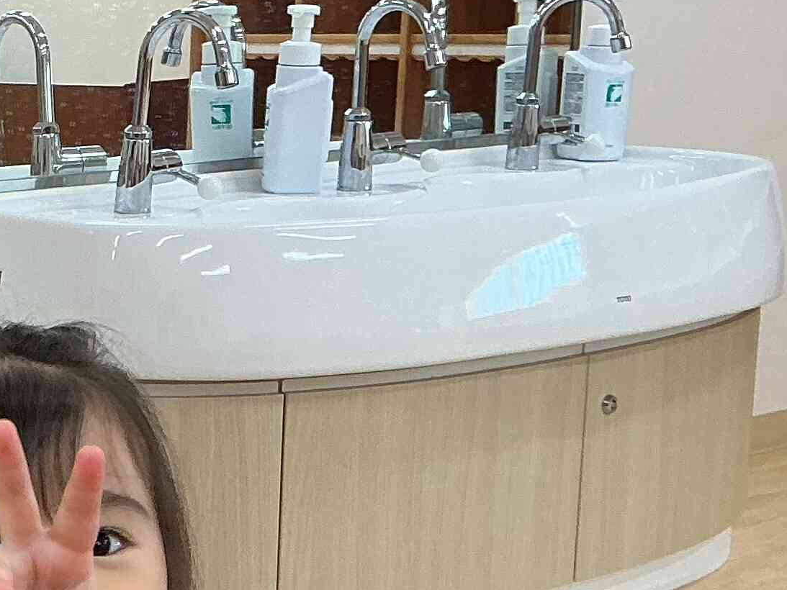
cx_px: -306
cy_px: 563
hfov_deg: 17.0
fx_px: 2433
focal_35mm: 107
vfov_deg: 13.7
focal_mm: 3
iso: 64
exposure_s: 1/120
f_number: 1.8
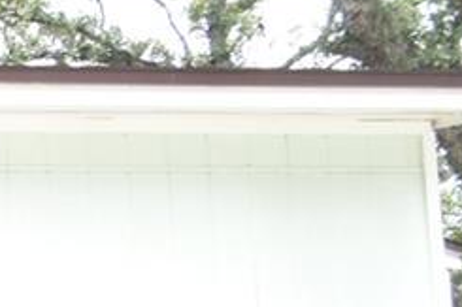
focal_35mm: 98
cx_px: -905
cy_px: 746
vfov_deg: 11.4
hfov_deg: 11.6
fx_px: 1257
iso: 400
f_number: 6.7
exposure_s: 1/180
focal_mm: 10
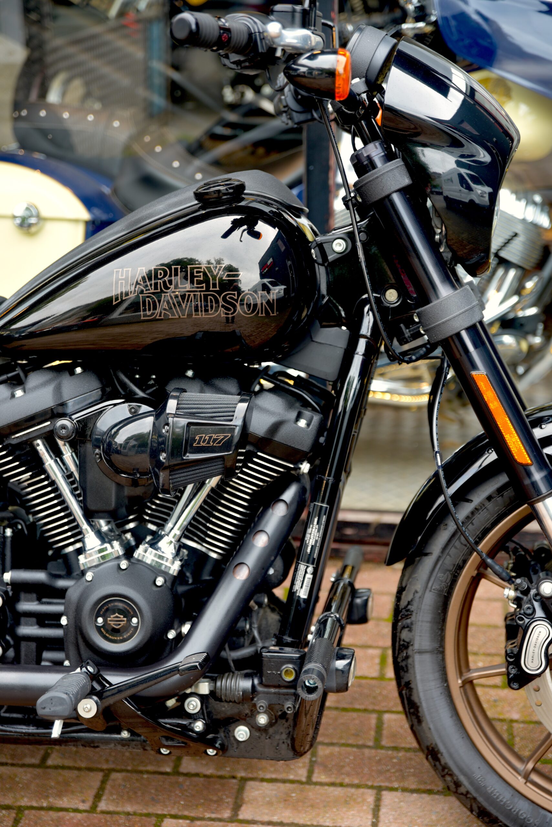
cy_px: 414
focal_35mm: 66
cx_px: 276
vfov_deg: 30.5
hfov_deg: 20.6
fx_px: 1516
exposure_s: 1/40
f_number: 2.8
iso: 100
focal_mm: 66
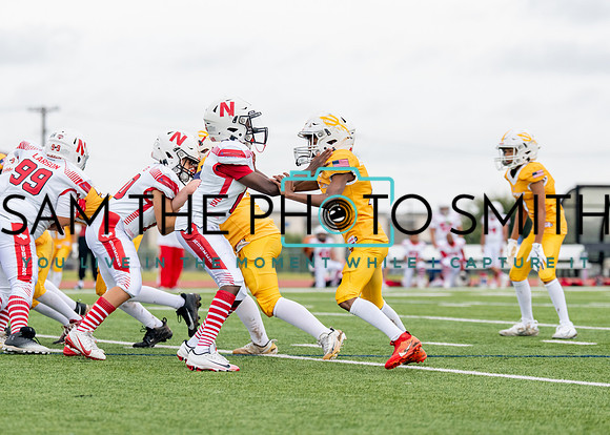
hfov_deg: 10.8
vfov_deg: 7.7
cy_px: 226
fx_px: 3240
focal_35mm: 187
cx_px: 281
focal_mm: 116
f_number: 2.8
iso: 500
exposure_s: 1/2000
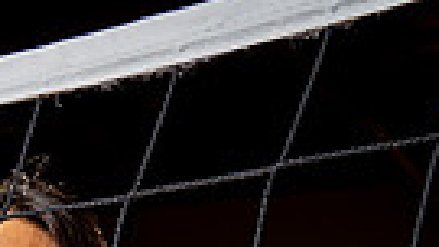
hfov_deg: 18.5
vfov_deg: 9.3
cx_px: -23
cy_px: 647
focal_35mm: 112
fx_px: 1304
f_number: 5.6
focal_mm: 32
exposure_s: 1/250
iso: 250
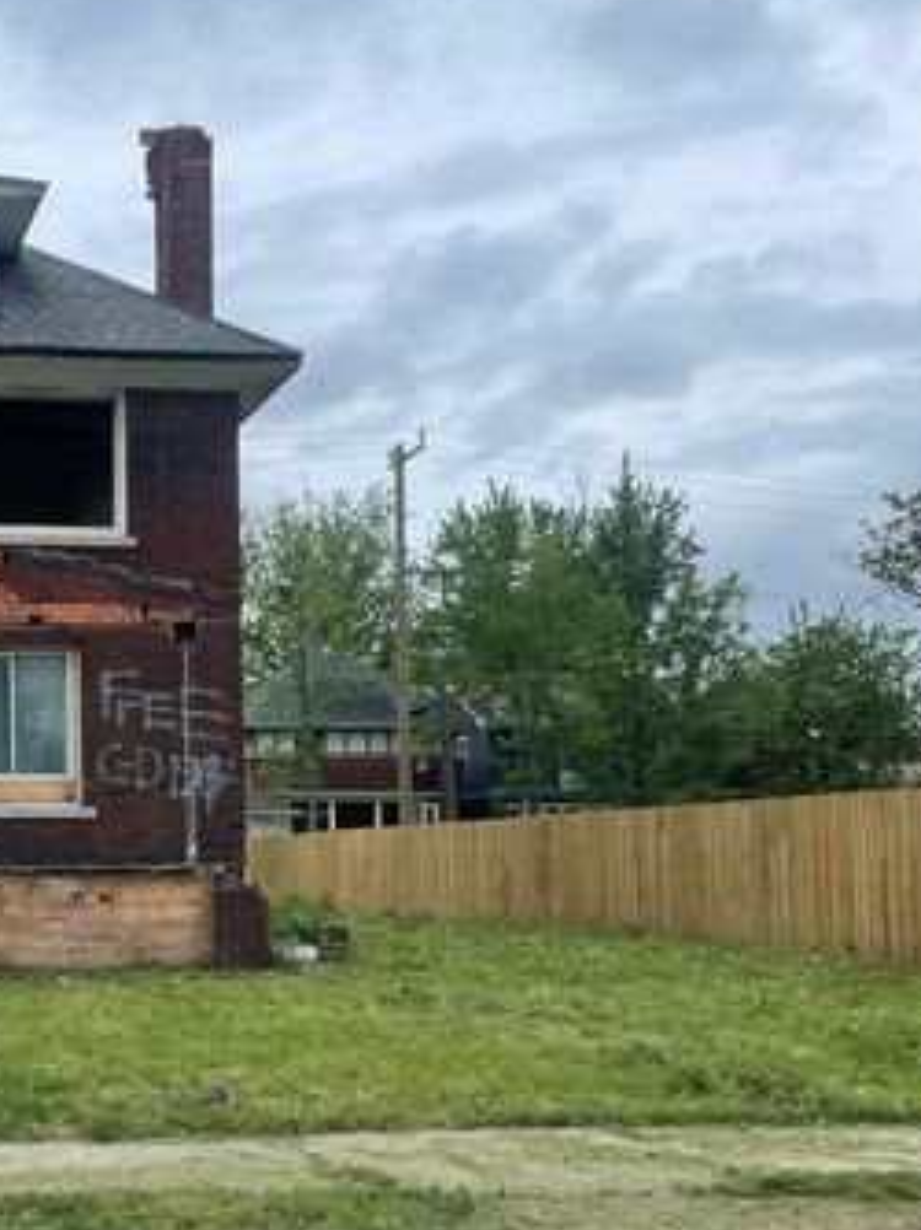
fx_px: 1847
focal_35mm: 52
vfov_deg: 36.8
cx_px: 11
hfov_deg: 26.6
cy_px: 702
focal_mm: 4.2
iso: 32
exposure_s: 1/4464
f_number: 1.6
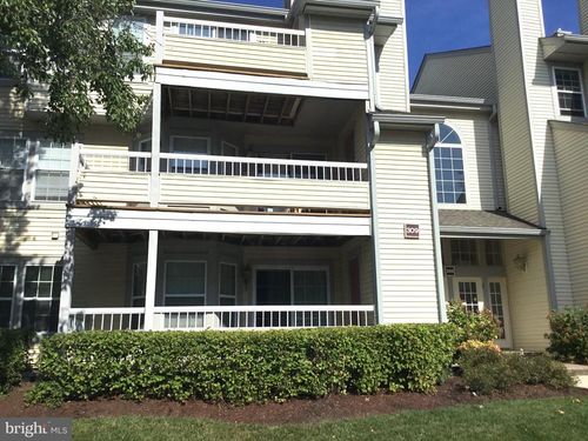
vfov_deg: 45.4
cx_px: 294
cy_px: 220
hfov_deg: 58.4
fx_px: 527
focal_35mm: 31
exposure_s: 1/3401
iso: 25
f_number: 2.4
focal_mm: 3.3
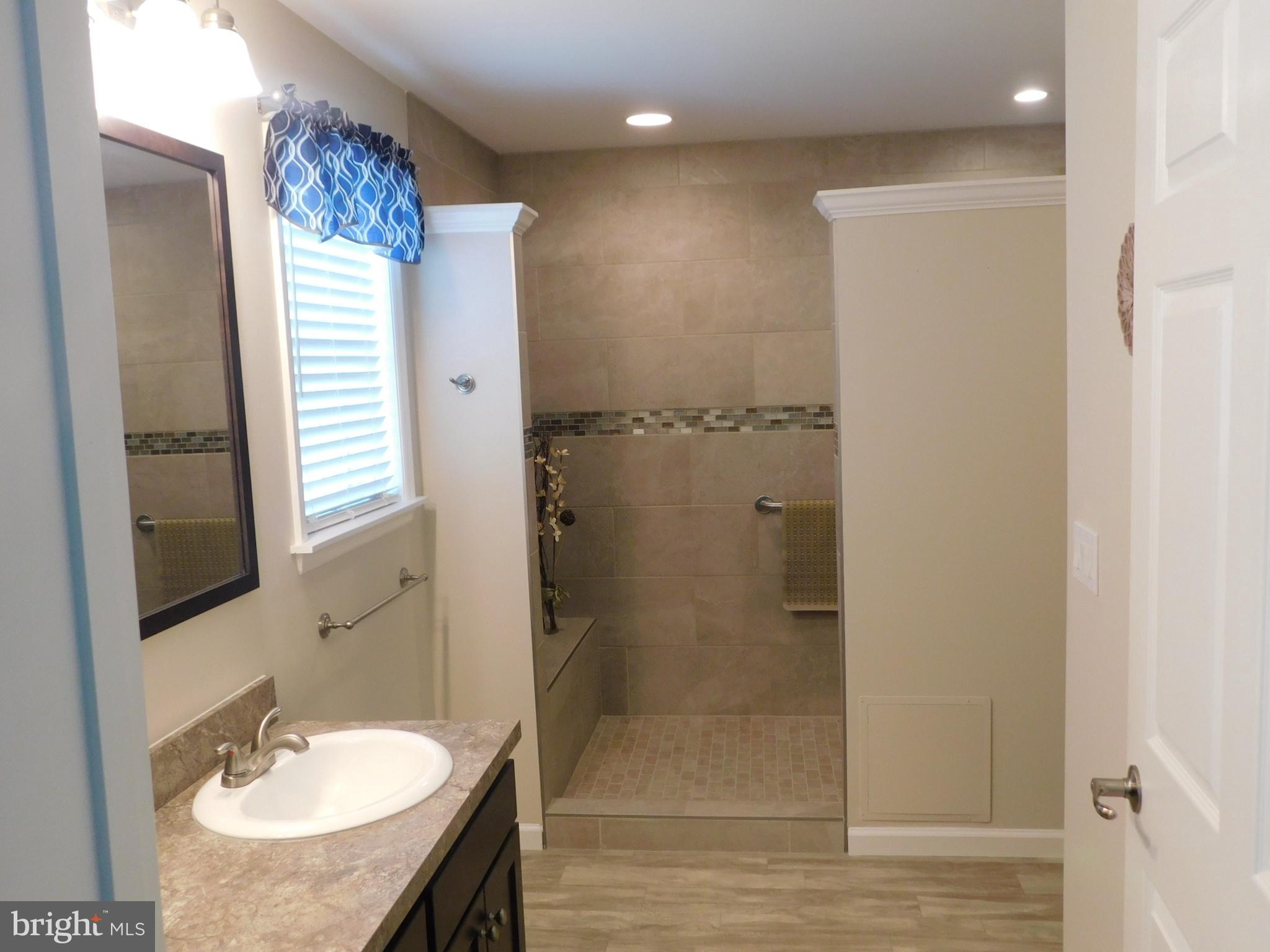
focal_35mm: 30
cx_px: 635
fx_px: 1101
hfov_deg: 60.0
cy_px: 476
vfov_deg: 46.8
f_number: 3.2
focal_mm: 5.3
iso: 200
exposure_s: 1/30
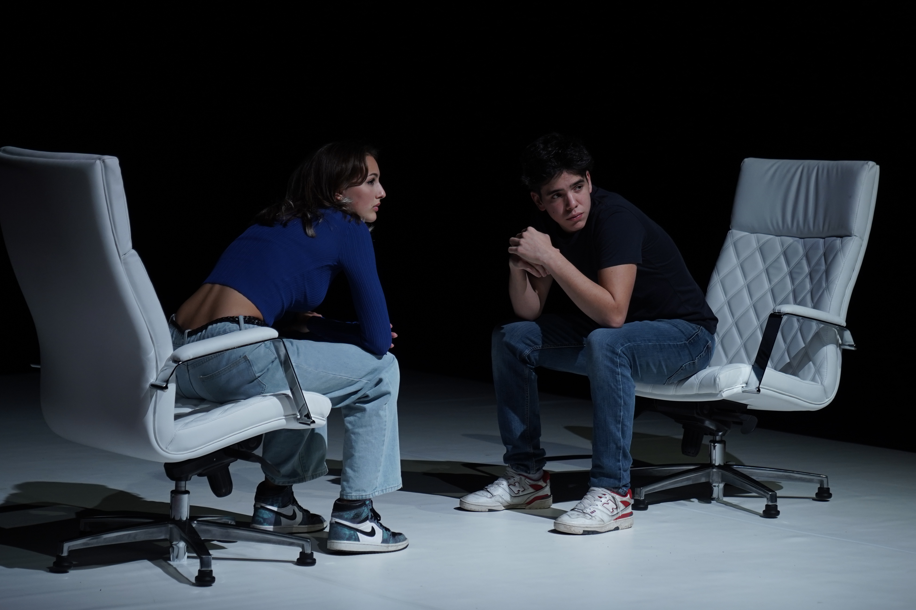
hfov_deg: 19.5
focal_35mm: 105
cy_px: 305
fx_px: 2671
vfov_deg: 13.0
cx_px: 458
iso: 640
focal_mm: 70
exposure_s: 1/100
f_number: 2.8
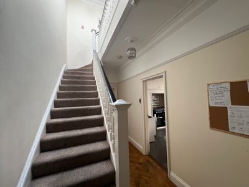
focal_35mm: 13
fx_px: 94
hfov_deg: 106.2
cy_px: 94
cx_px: 124
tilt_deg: +3.1
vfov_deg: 89.9
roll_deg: +1.4
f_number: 1.8
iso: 160
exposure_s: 1/99
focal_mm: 1.57
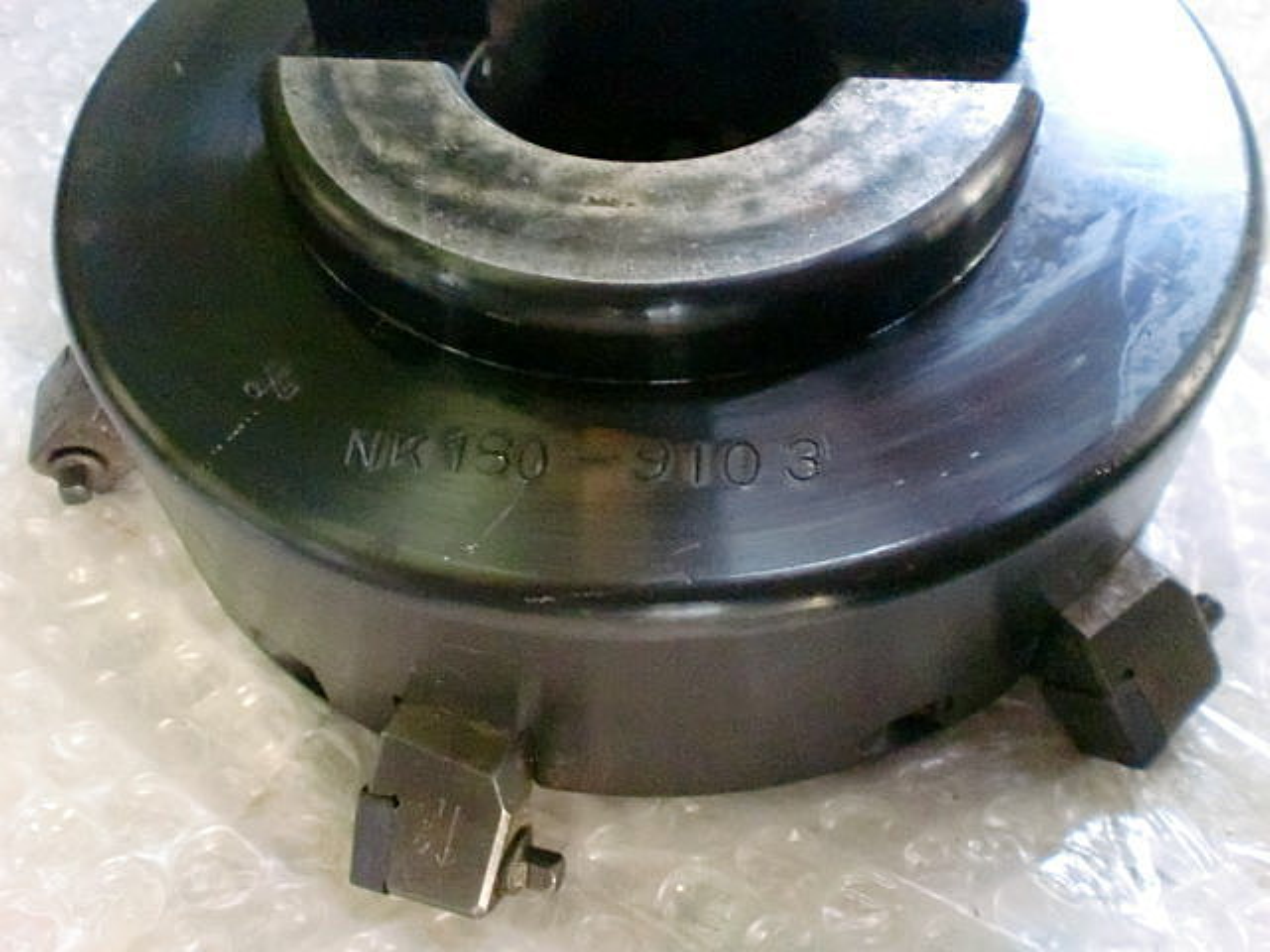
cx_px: 635
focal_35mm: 35
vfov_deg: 40.7
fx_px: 1284
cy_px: 476
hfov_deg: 52.6
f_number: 3.1
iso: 1600
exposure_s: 1/50
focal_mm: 6.3
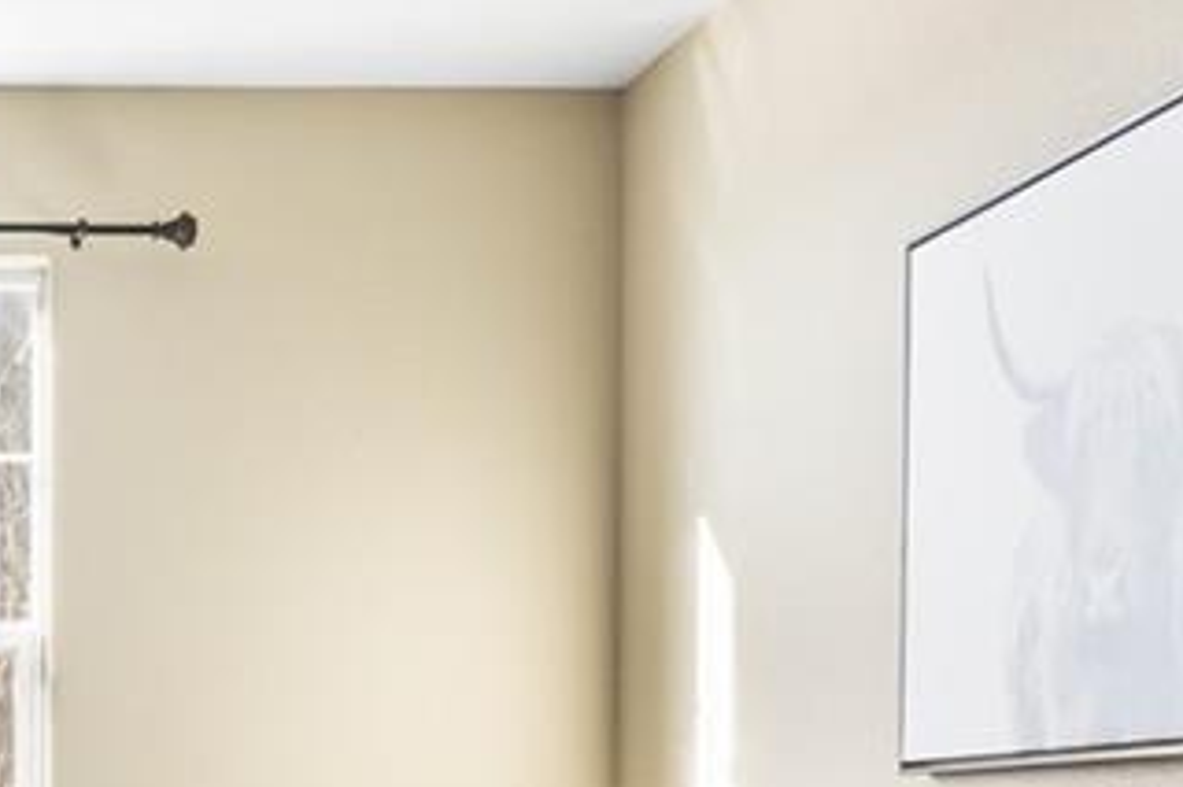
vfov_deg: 16.0
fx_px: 2710
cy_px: 890
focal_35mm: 82
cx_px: -170
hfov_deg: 22.9
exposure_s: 1/2.5
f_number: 8
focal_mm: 16.5
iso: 125
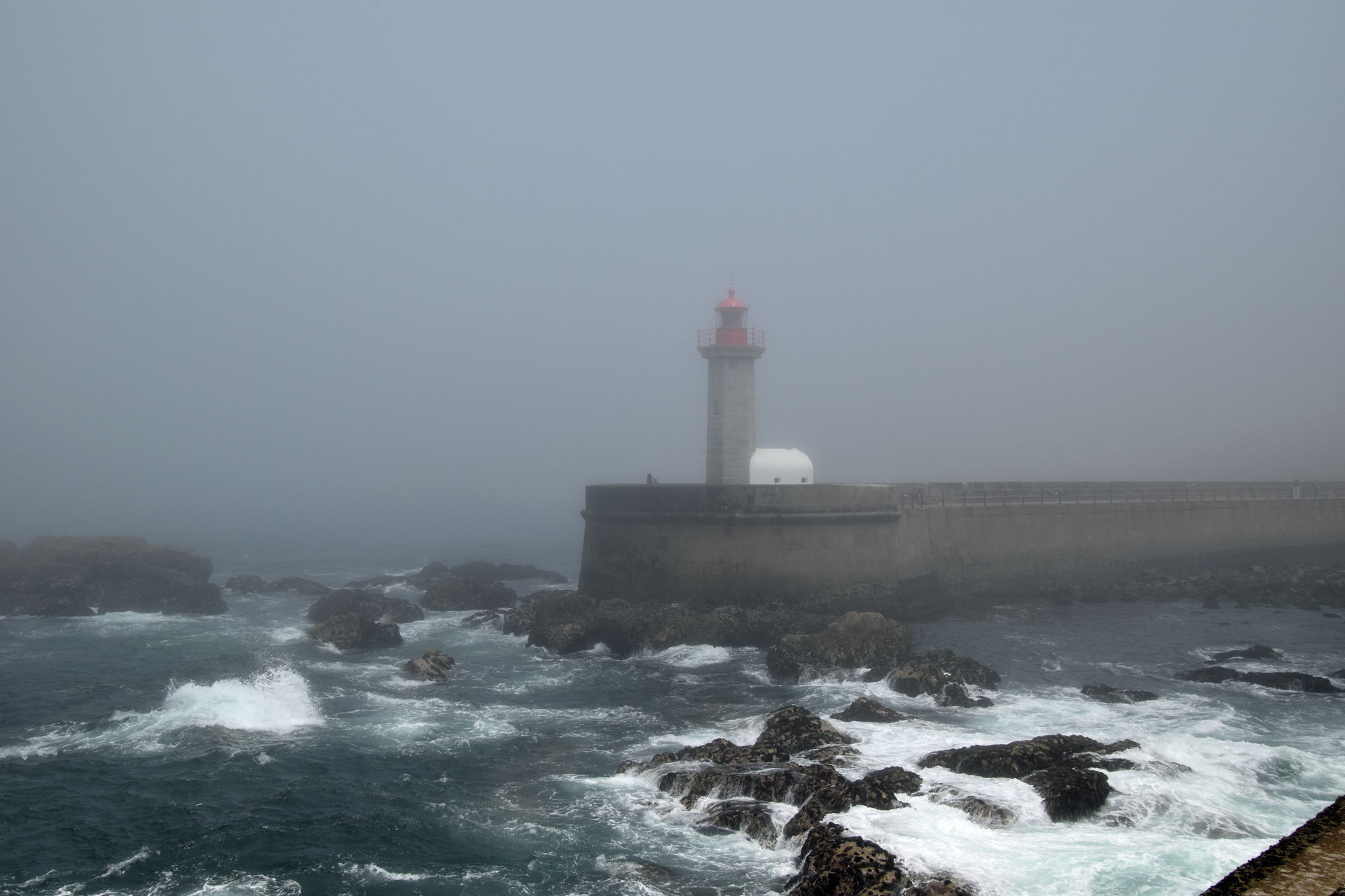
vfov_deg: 38.4
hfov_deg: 55.1
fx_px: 1289
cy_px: 448
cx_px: 672
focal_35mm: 34
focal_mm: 23
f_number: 9
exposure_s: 1/320
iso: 200
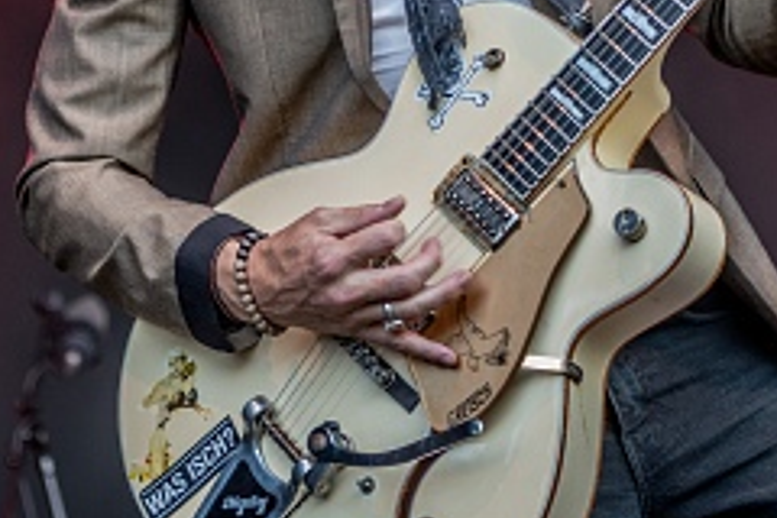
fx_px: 4014
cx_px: 220
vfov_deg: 7.3
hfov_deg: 11.0
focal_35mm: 186
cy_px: -115
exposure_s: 1/100
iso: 200
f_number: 2.8
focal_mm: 62
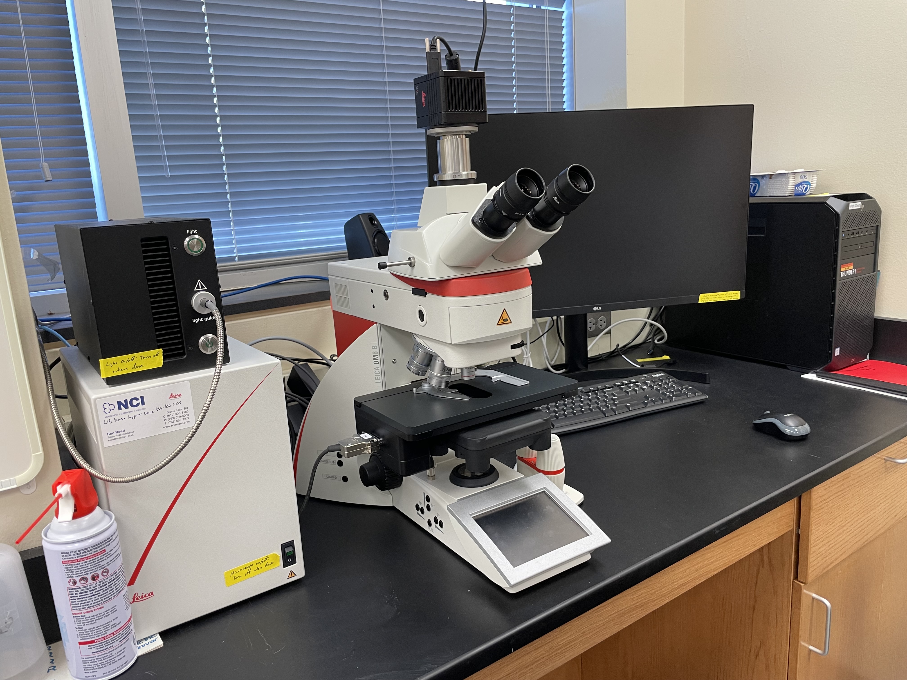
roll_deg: +3.8
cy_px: 340
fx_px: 681
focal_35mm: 26
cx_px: 454
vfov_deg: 53.1
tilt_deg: -12.4
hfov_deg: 67.3
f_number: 1.6
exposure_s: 1/60
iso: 80
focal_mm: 4.2
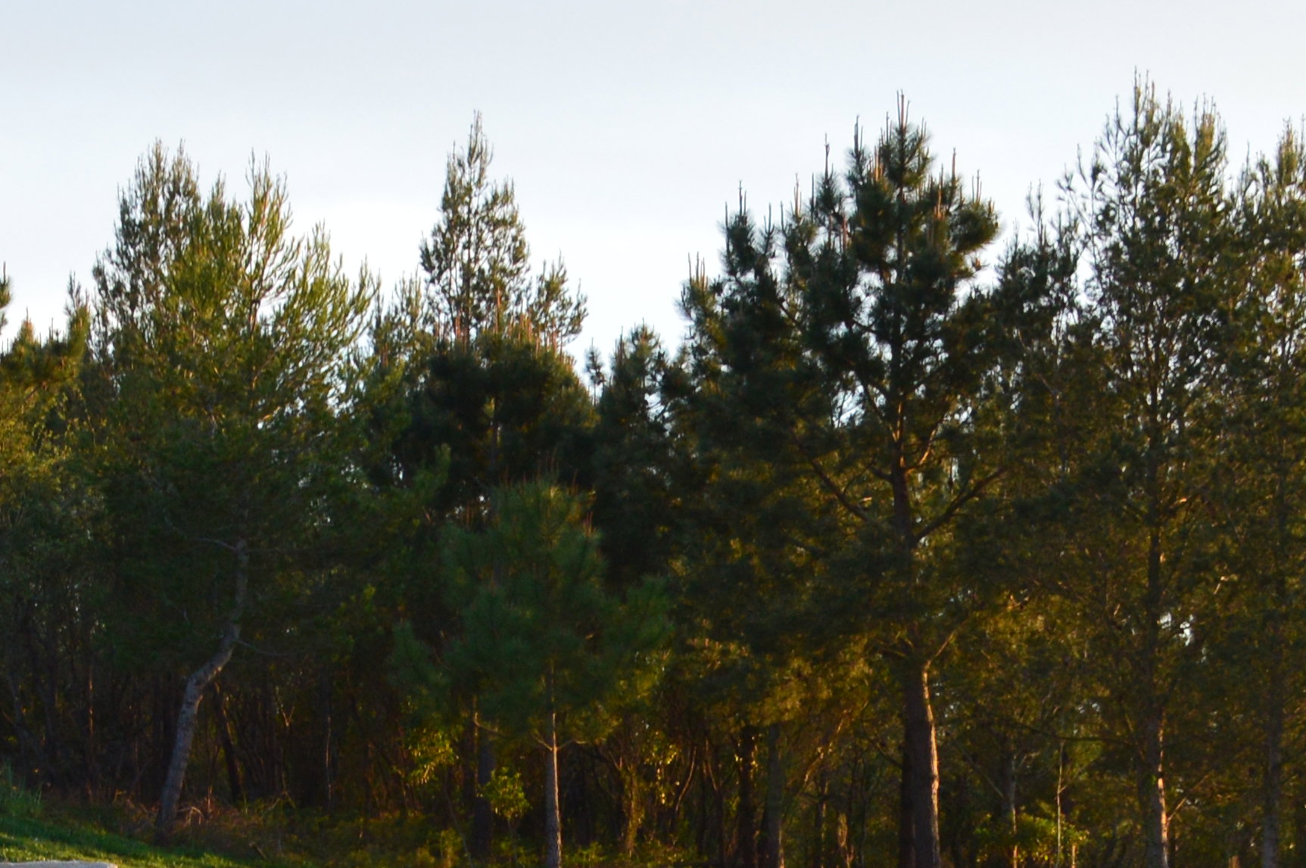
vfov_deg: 9.7
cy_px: 1439
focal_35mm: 136
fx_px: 4929
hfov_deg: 14.8
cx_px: -73
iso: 400
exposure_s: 1/100
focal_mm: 26
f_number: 9
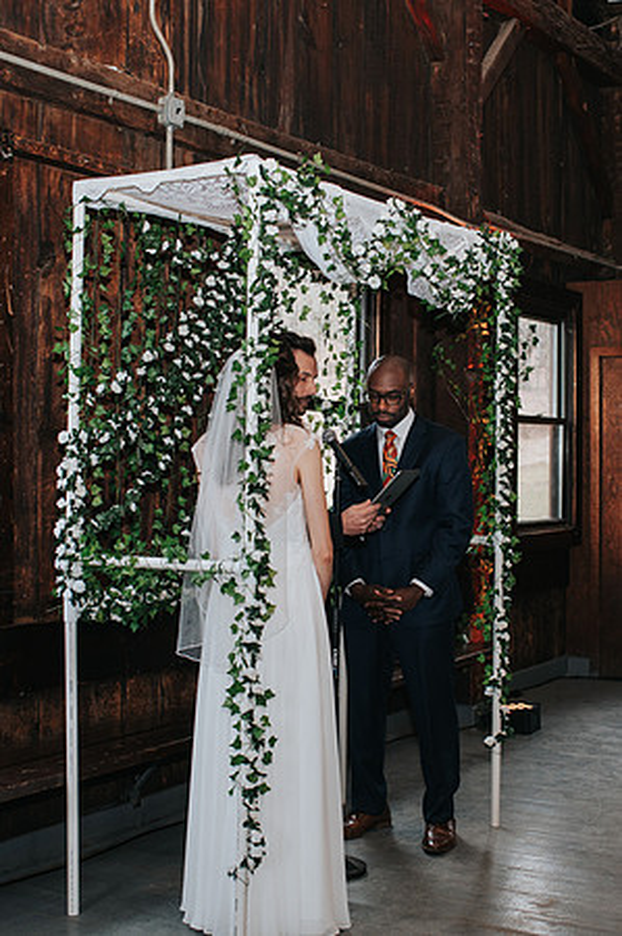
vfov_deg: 37.1
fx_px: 1396
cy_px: 469
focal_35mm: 54
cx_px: 343
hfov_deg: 25.1
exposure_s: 1/200
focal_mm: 35
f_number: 3.2
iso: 1000
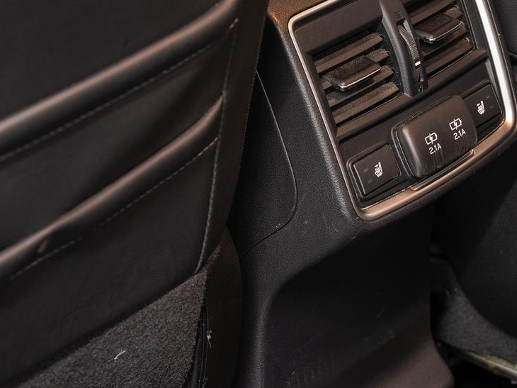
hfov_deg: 13.0
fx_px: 2254
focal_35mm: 151
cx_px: 462
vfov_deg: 9.8
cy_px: 189
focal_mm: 66.4
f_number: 5.6
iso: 100
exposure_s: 1
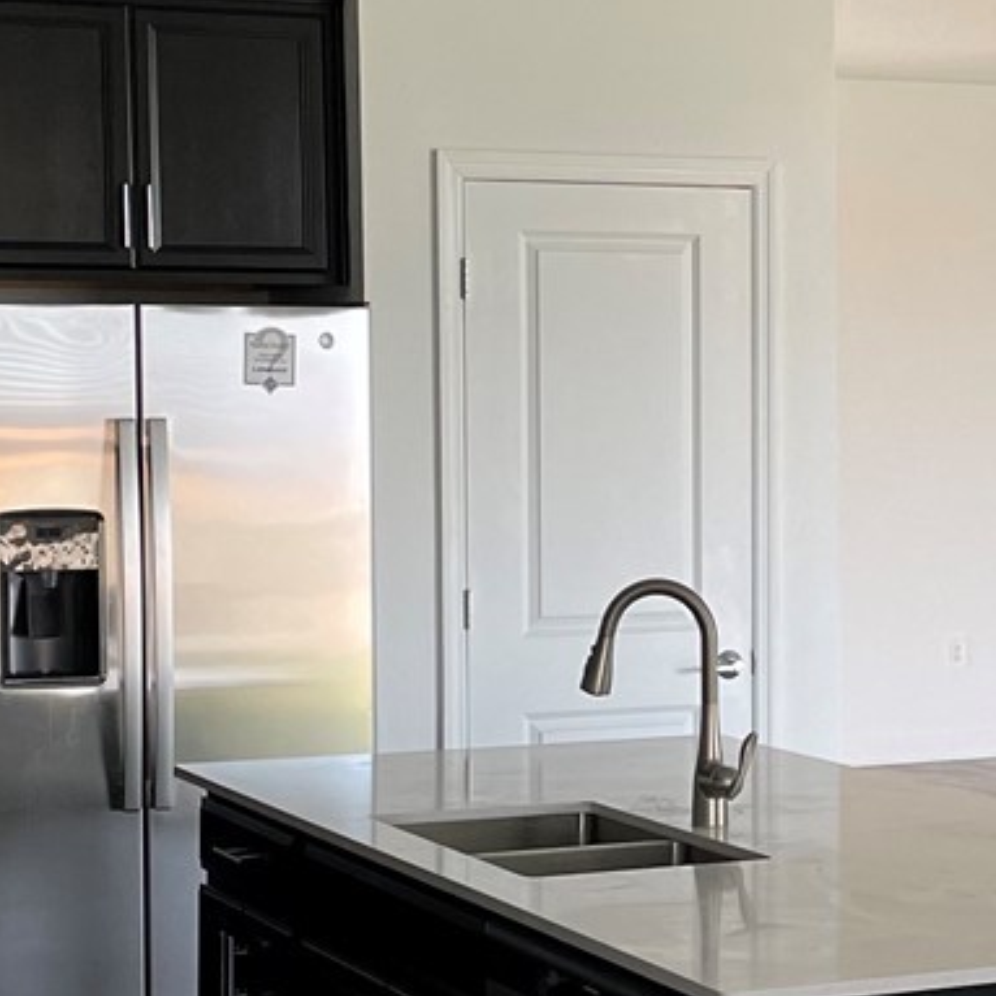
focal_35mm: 96
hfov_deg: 17.9
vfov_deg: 18.1
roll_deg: +0.4
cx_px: 850
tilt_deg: -2.9
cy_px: 541
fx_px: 3125
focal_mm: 4.2
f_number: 1.6
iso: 125
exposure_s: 1/121
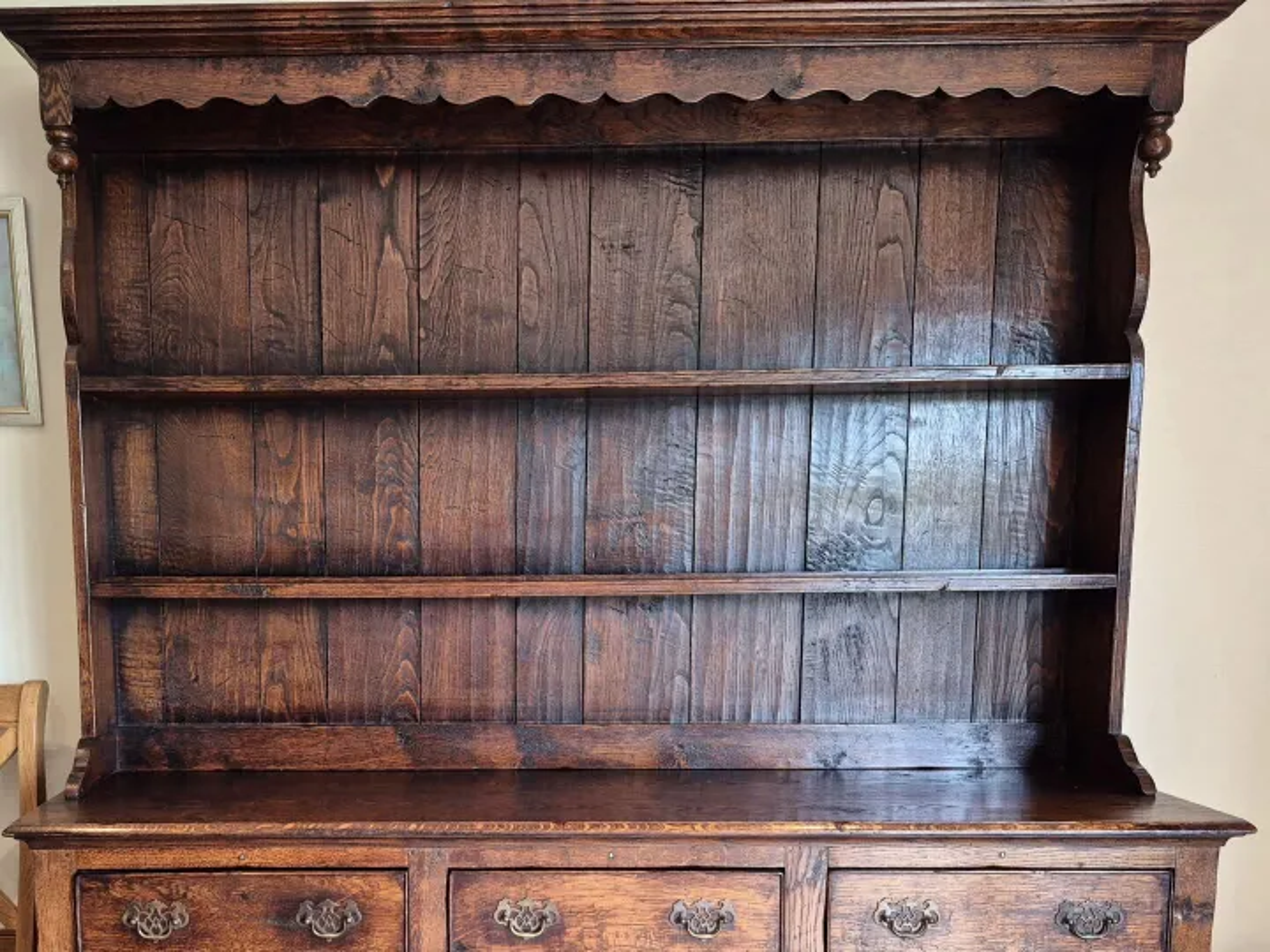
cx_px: 635
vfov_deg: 58.9
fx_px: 844
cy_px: 476
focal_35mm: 23
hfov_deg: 73.9
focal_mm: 5.4
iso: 320
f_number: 1.8
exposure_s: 1/100
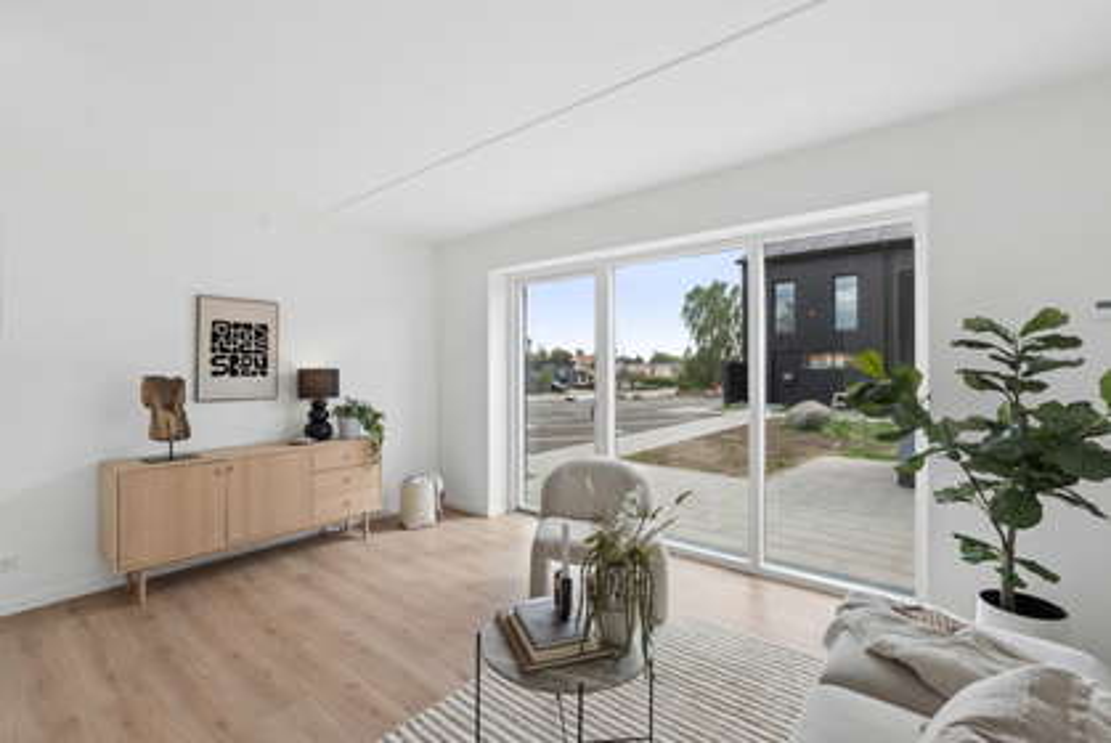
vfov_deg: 74.7
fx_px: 486
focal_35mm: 16
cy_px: 372
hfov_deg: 97.6
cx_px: 556
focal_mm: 10.5
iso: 200
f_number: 8
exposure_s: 1/125
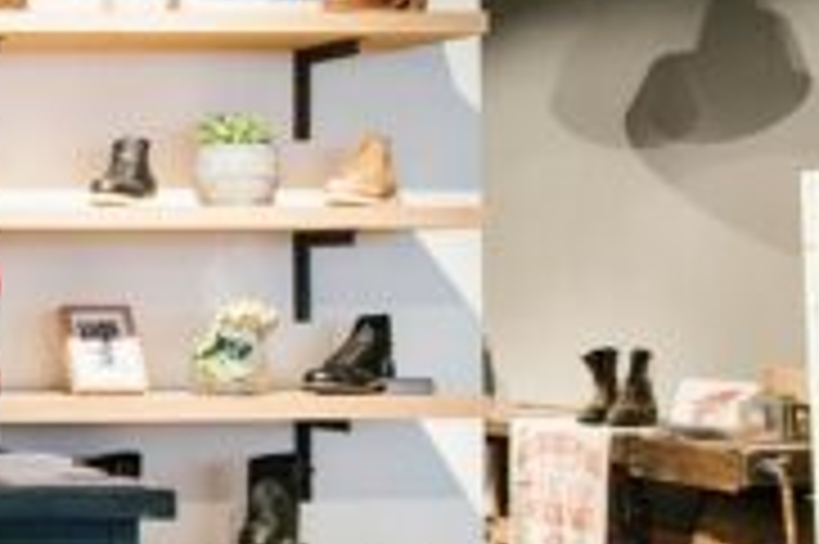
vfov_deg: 14.7
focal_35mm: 93
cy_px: 259
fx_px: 2114
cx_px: -720
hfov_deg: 17.2
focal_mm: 22
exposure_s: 1/100
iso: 800
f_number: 4
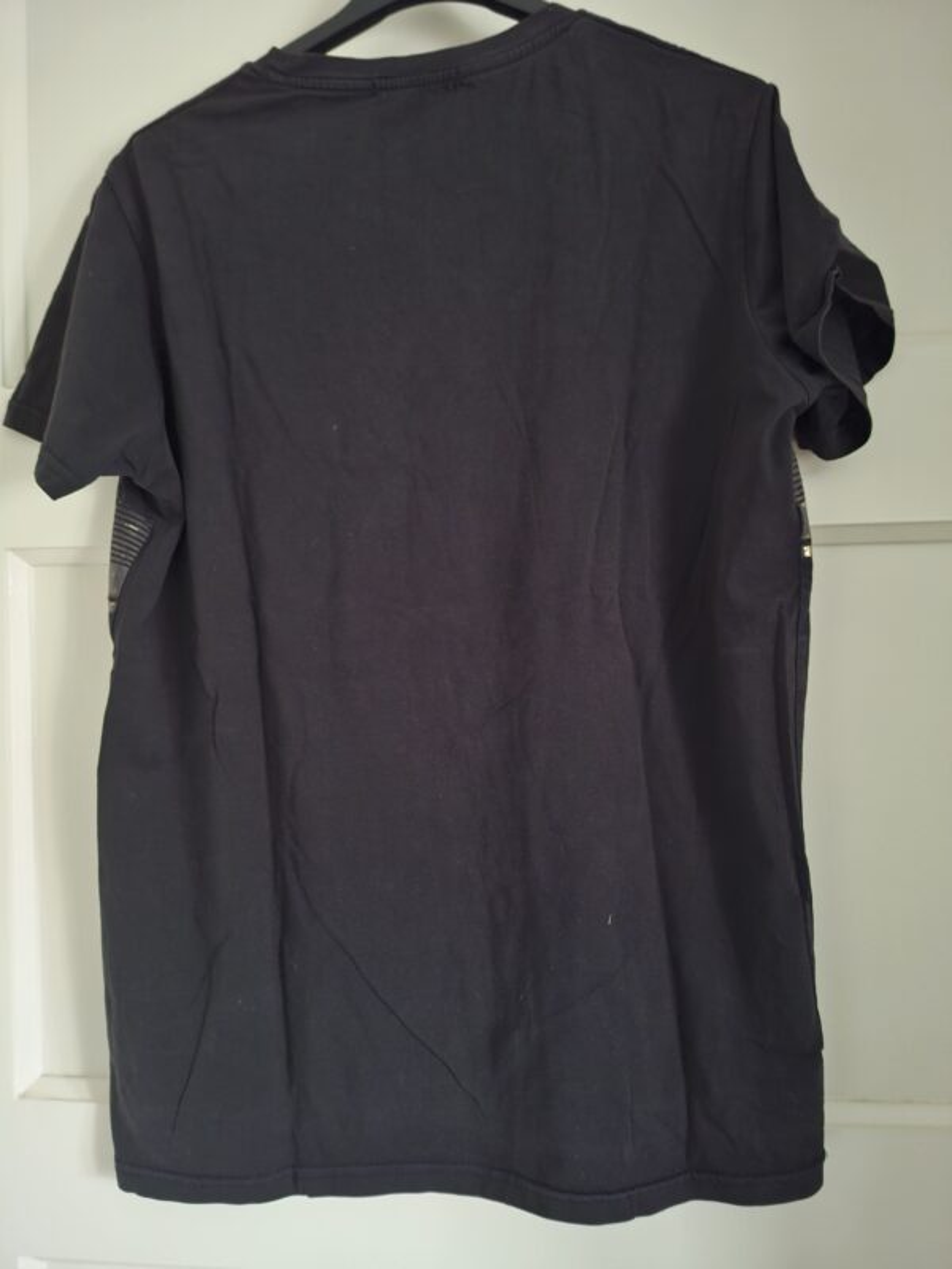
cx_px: 476
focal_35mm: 23
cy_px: 634
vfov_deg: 73.9
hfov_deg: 58.9
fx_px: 843
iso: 1250
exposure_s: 1/20
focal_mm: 5.54
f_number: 1.8
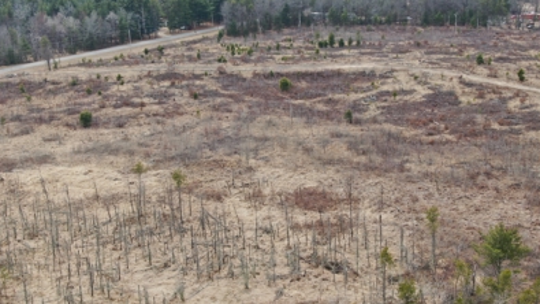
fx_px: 759
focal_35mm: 53
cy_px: 118
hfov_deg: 39.2
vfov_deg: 22.6
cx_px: 271
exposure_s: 1/320
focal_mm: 8.6
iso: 100
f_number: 3.8
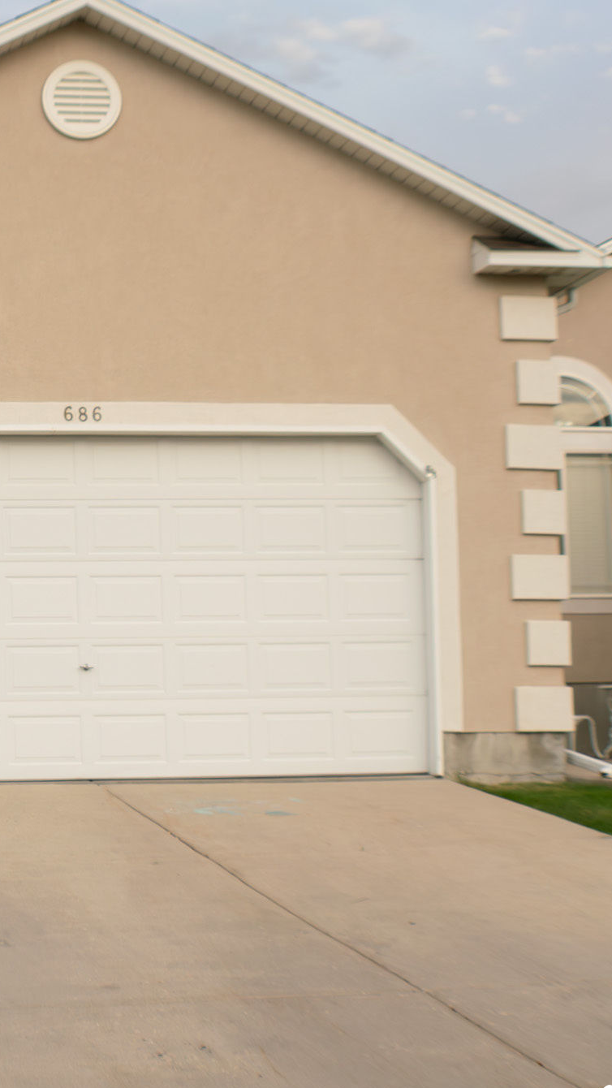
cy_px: 568
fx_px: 2769
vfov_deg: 22.2
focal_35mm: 96
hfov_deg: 12.3
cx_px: -155
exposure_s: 1/500
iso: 200
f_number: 5.6
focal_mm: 36
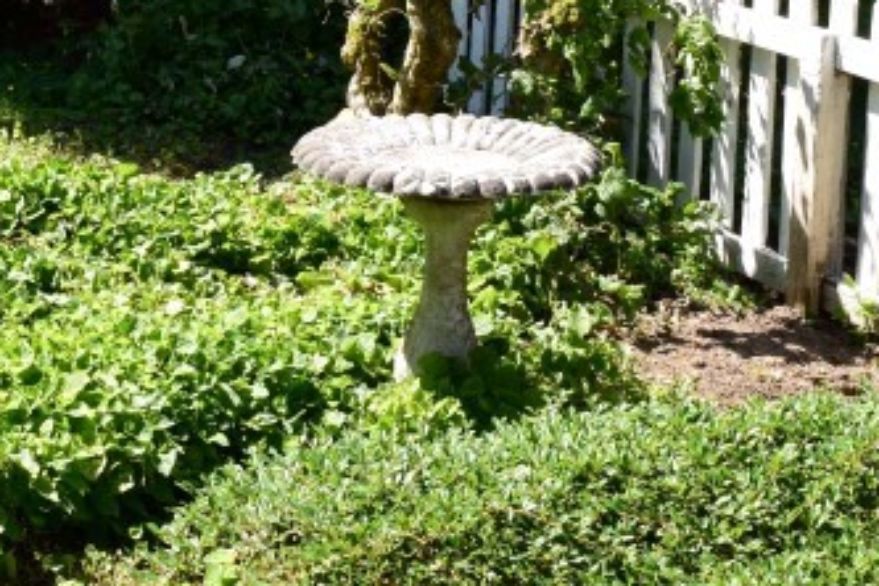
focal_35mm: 83
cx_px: 164
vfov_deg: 15.7
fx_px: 2026
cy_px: -144
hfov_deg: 24.1
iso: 400
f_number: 10
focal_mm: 18
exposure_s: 1/250
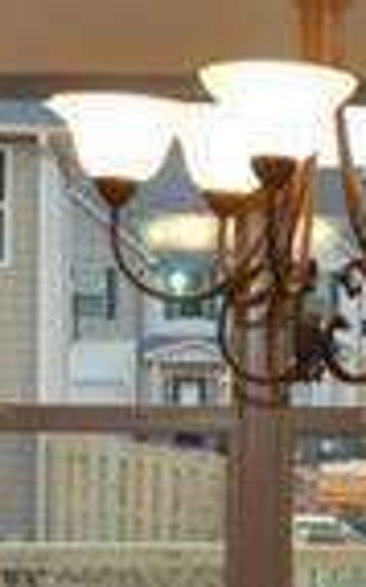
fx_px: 2465
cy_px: 458
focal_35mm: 154
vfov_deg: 13.5
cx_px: 411
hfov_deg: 8.4
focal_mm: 18
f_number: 3.5
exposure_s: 1/125
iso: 800
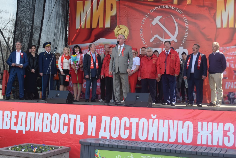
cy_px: 79
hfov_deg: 41.1
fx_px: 315
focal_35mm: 48
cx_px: 118
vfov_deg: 28.1
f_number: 8
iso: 400
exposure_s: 1/250
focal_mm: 32
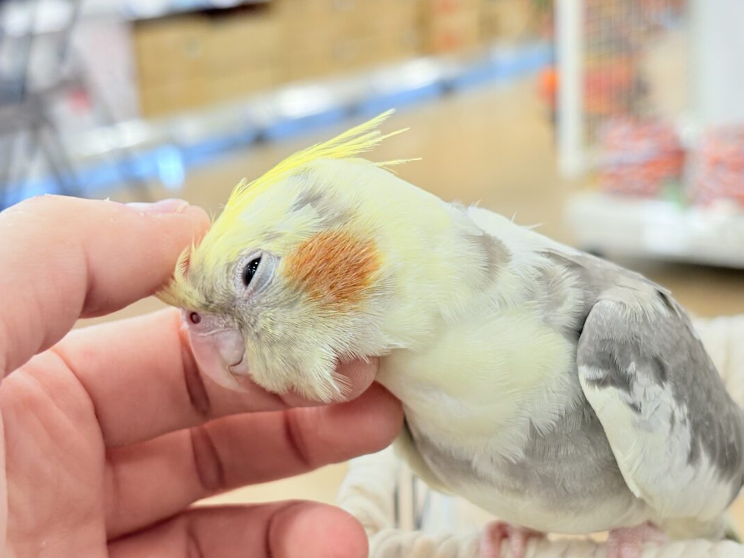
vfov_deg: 25.2
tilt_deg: -15.7
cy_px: 299
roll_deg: +5.5
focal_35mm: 58
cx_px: 378
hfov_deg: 33.2
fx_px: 1247
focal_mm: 5.96
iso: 50
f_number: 1.6
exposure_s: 1/50
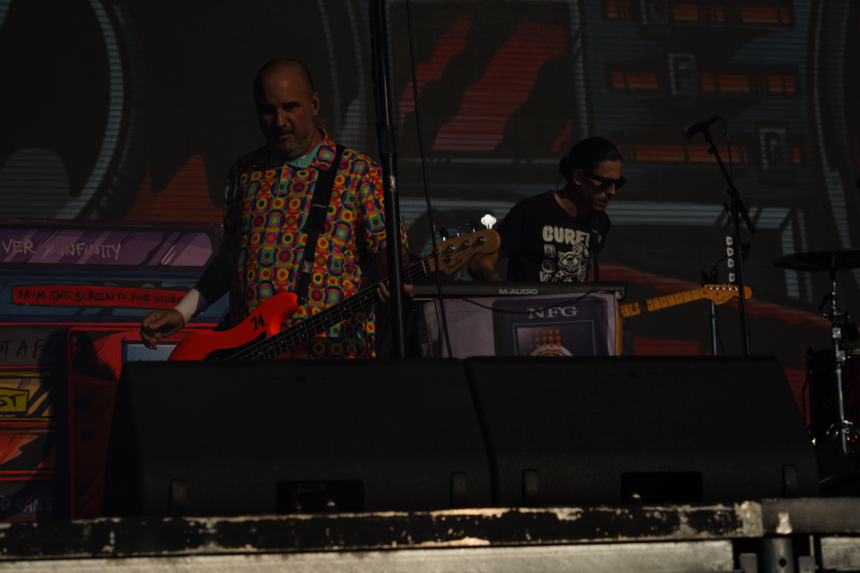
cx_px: 430
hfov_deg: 19.5
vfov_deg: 13.0
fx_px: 2508
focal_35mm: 105
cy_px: 286
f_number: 8
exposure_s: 1/2000
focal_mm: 105
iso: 100
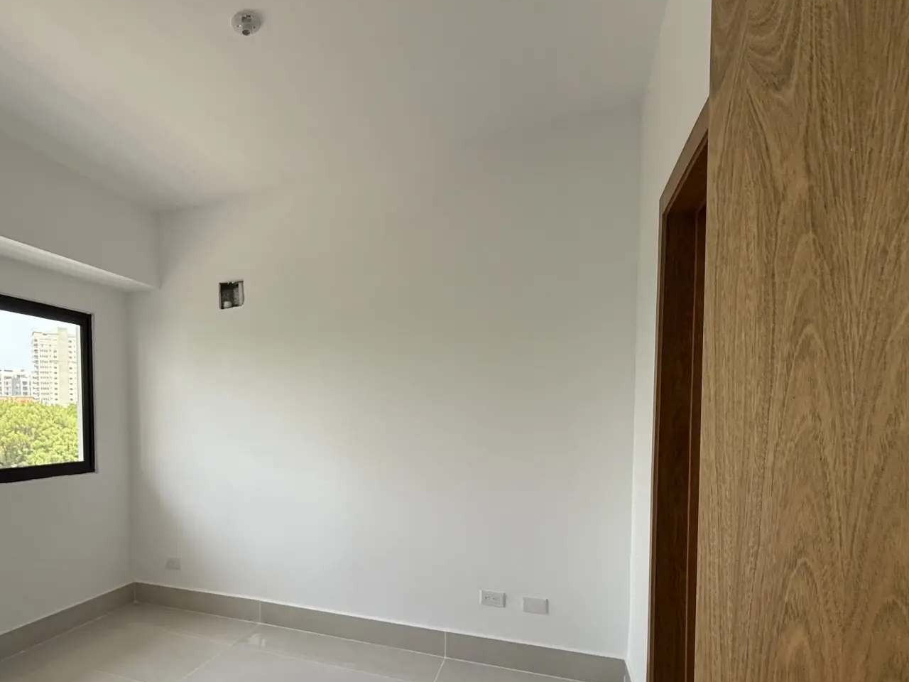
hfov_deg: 75.8
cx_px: 284
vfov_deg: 62.1
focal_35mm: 21
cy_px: 445
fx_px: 551
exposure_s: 1/245
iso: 64
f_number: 2.2
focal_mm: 2.22
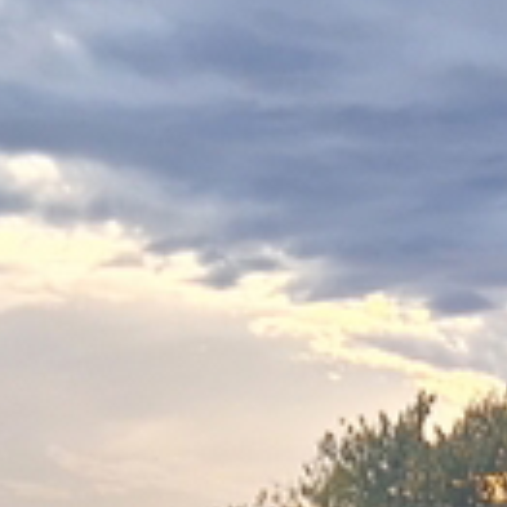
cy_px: 1246
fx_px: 3082
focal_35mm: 186
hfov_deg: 9.2
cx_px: 704
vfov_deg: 8.5
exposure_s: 1/216
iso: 50
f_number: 1.8
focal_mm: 5.4
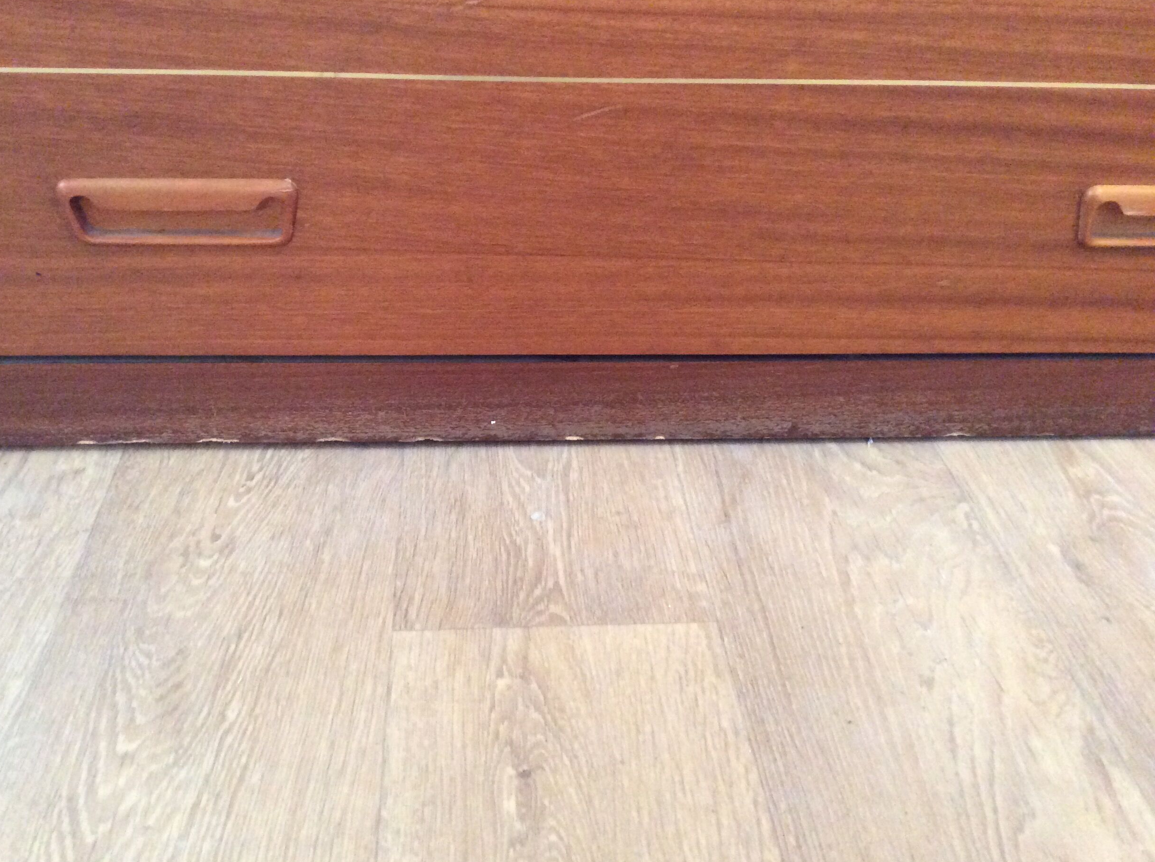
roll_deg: -0.2
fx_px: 1133
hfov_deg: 54.0
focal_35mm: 34
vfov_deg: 41.7
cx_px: 542
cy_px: 422
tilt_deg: -34.9
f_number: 2.4
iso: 400
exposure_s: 1/17
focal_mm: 3.3
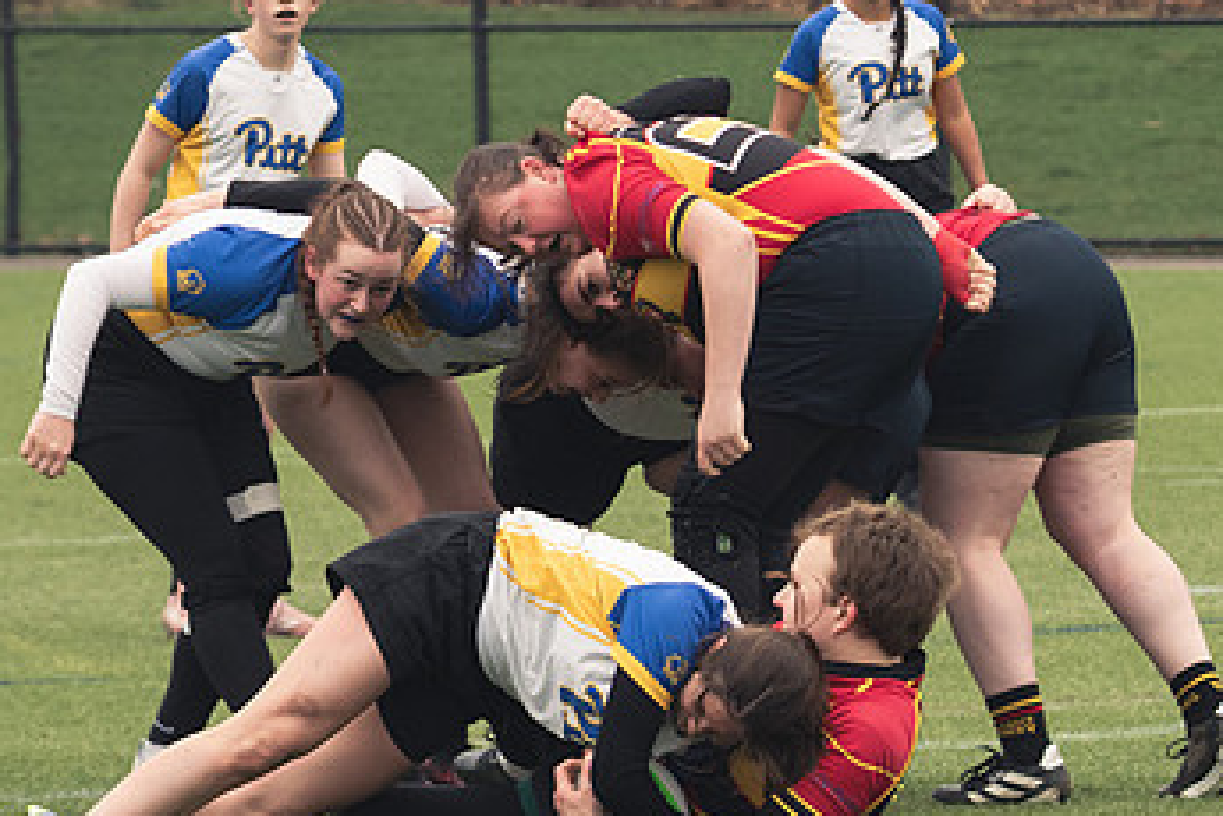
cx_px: 598
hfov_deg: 3.5
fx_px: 19906
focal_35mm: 586
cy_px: 474
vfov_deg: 2.3
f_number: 6.3
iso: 1100
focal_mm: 190
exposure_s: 1/800
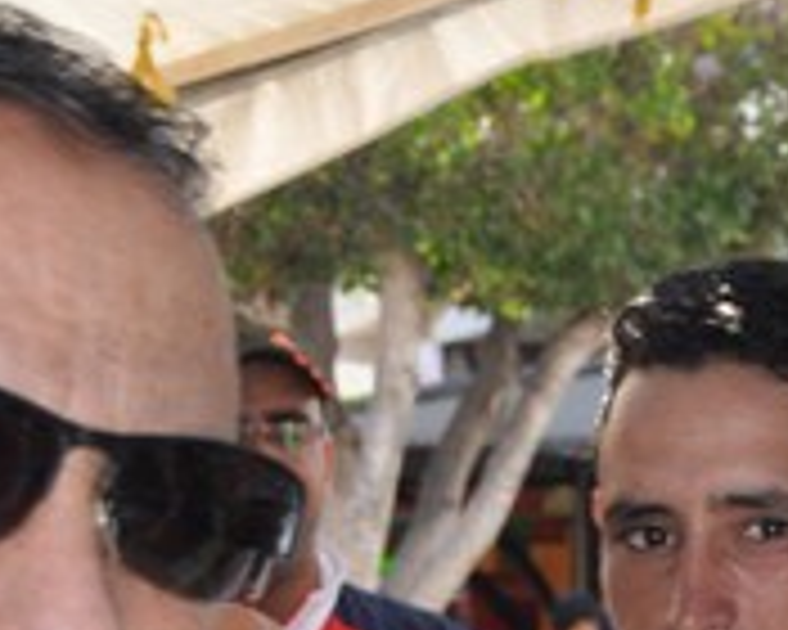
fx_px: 3848
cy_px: 682
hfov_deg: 11.0
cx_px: 1351
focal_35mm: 165
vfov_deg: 9.3
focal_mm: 32
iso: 200
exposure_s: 1/200
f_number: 8
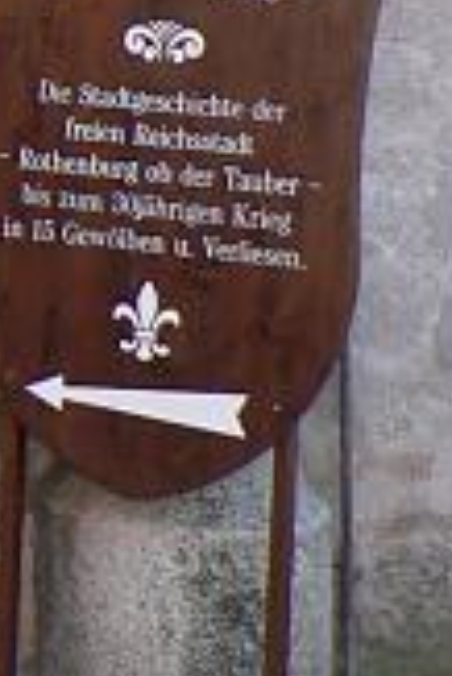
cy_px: -398
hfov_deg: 6.4
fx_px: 3458
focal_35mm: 184
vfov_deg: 10.7
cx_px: -1186
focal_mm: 6
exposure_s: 1/100
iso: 80
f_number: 3.2
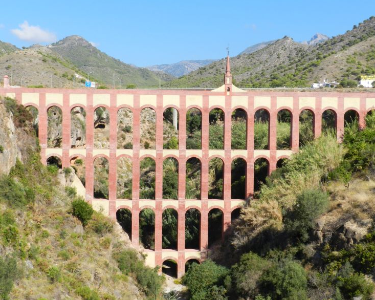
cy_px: 151
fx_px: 544
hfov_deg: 38.1
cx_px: 188
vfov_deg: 30.8
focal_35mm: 49
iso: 160
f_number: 5
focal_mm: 8.1
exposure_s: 1/800
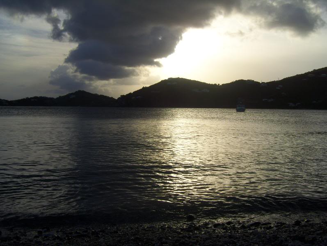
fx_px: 341
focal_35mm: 36
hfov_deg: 51.3
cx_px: 164
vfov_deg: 39.7
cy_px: 123
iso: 80
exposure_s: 1/1000
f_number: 4.8
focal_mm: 6
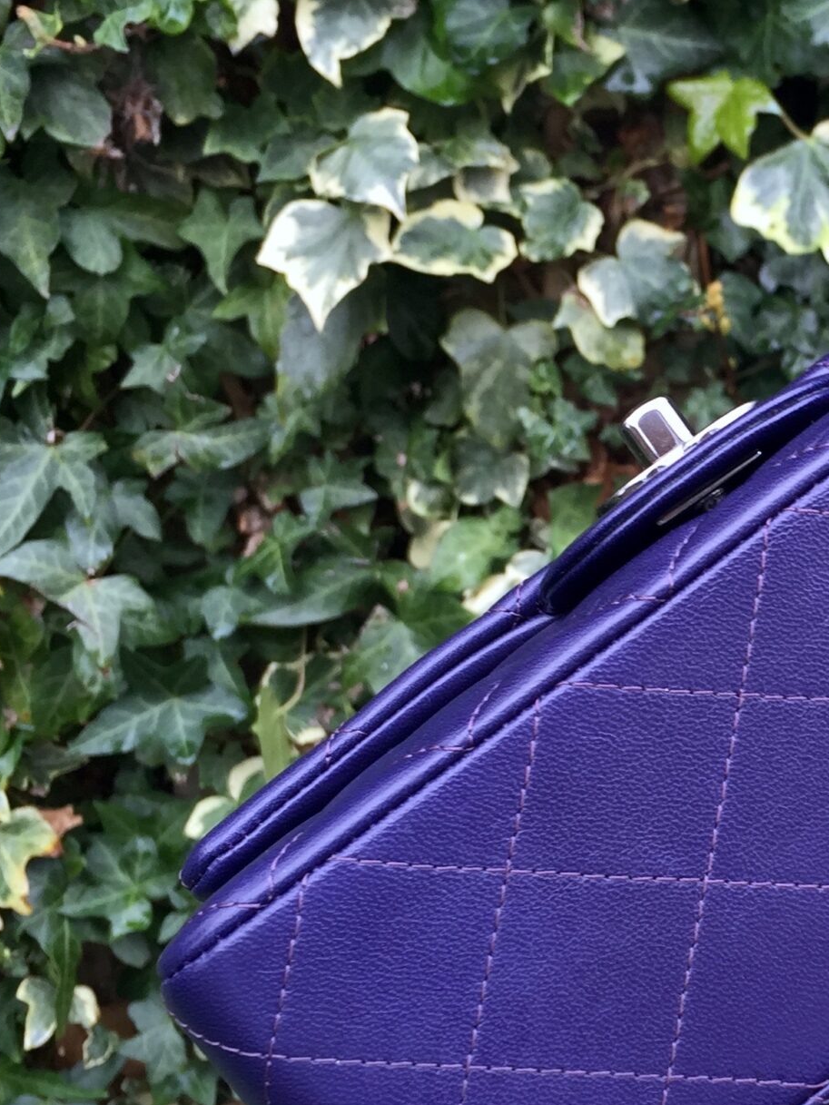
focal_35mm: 61
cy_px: 638
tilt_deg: -16.5
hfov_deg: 23.2
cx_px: 800
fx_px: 1947
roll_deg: +5.3
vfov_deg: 31.6
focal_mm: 4.15
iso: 32
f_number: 2.2
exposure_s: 1/60
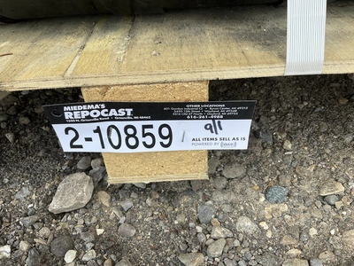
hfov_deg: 61.7
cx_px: 177
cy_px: 133
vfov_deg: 48.2
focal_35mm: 29
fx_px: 297
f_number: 1.8
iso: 25
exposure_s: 1/360
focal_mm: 3
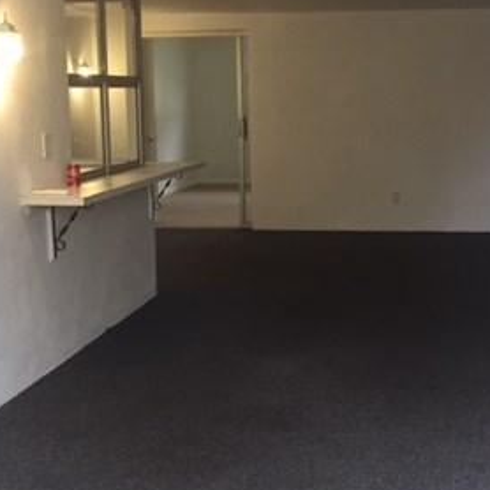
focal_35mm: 59
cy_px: 234
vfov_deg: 29.1
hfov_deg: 29.0
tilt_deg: -7.4
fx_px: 945
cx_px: 286
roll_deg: -1.2
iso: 80
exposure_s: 1/30
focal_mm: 4.15
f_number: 2.2
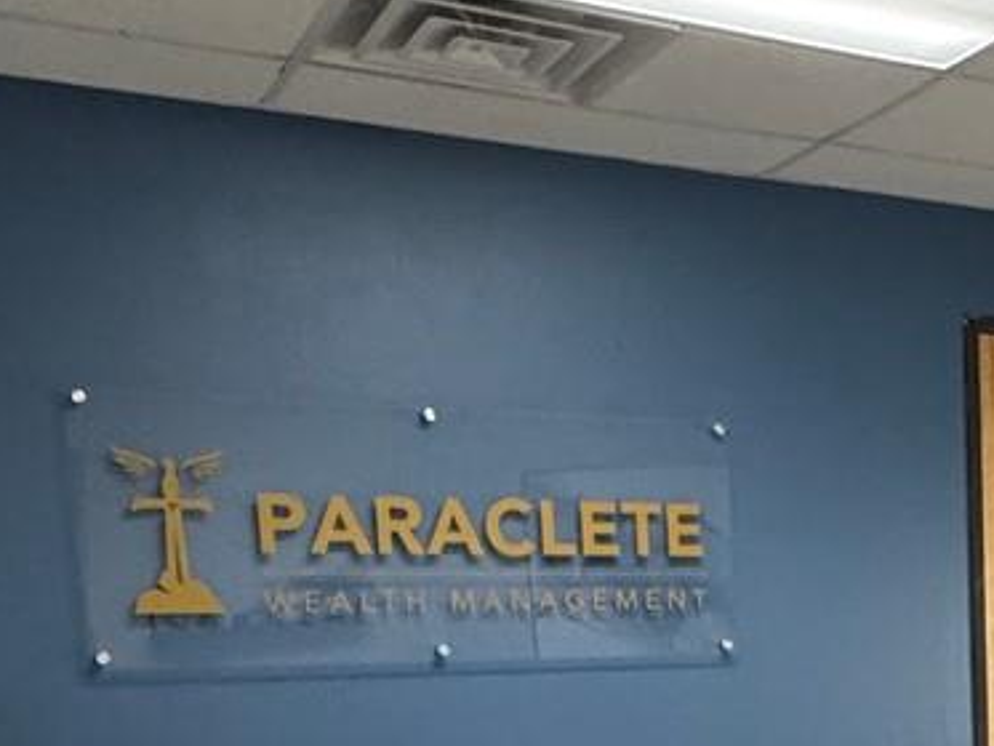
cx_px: 1053
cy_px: 895
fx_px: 1723
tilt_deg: -9.2
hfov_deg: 29.5
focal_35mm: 60
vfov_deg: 22.5
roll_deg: +1.1
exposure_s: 1/60
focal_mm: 2.22
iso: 320
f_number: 2.2
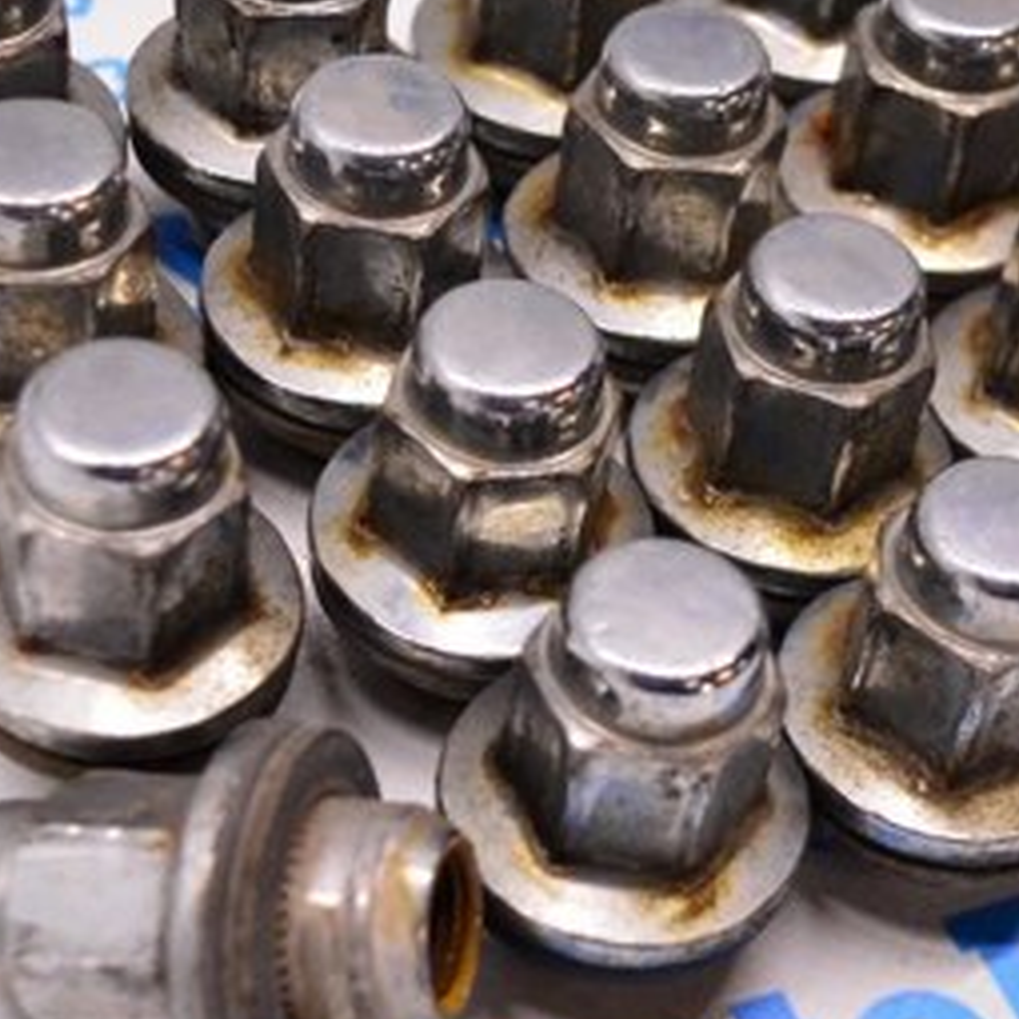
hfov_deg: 20.9
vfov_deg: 20.9
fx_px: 2764
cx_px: 575
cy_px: 513
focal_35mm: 83
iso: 3200
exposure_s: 1/320
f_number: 5
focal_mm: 26
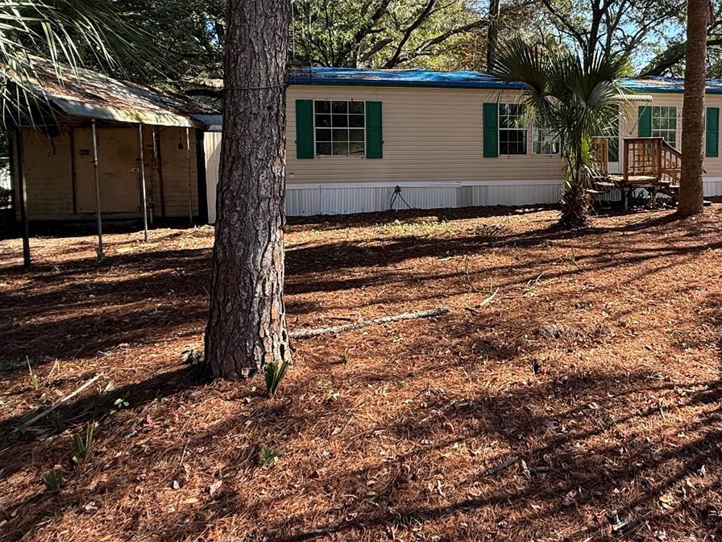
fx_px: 521
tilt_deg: -5.2
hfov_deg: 65.8
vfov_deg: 53.7
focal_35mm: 25
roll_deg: -0.4
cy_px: 177
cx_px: 526
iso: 64
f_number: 2.2
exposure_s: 1/370
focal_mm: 2.22
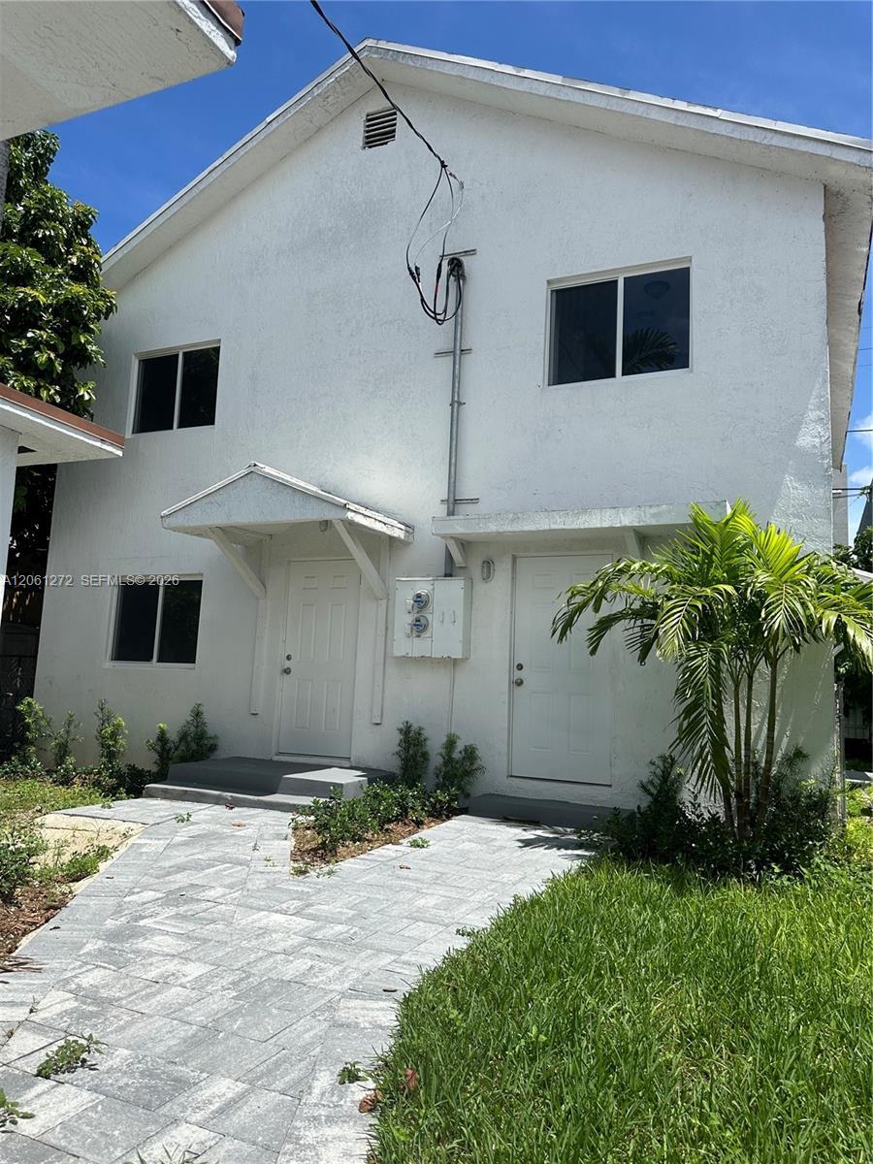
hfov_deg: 56.8
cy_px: 582
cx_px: 436
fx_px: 807
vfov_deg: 71.6
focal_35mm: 24
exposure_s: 1/6623
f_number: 1.78
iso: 80
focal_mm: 6.86
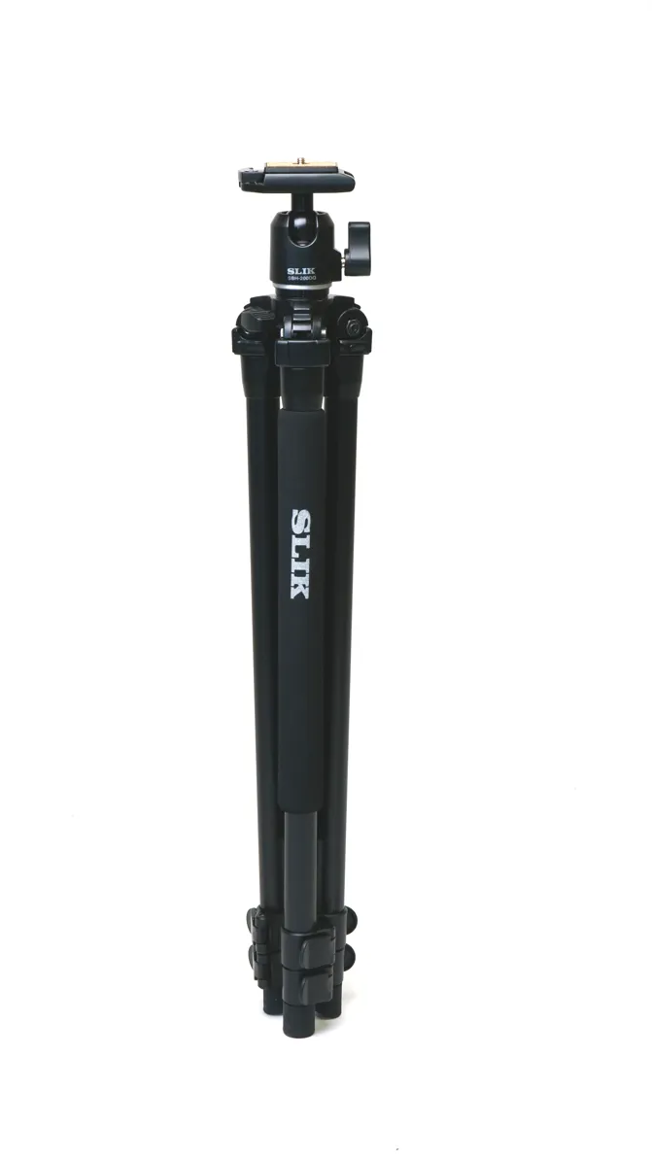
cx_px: 305
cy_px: 578
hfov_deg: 15.3
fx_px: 2428
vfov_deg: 26.9
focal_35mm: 79
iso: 400
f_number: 16
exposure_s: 1/20
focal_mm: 50
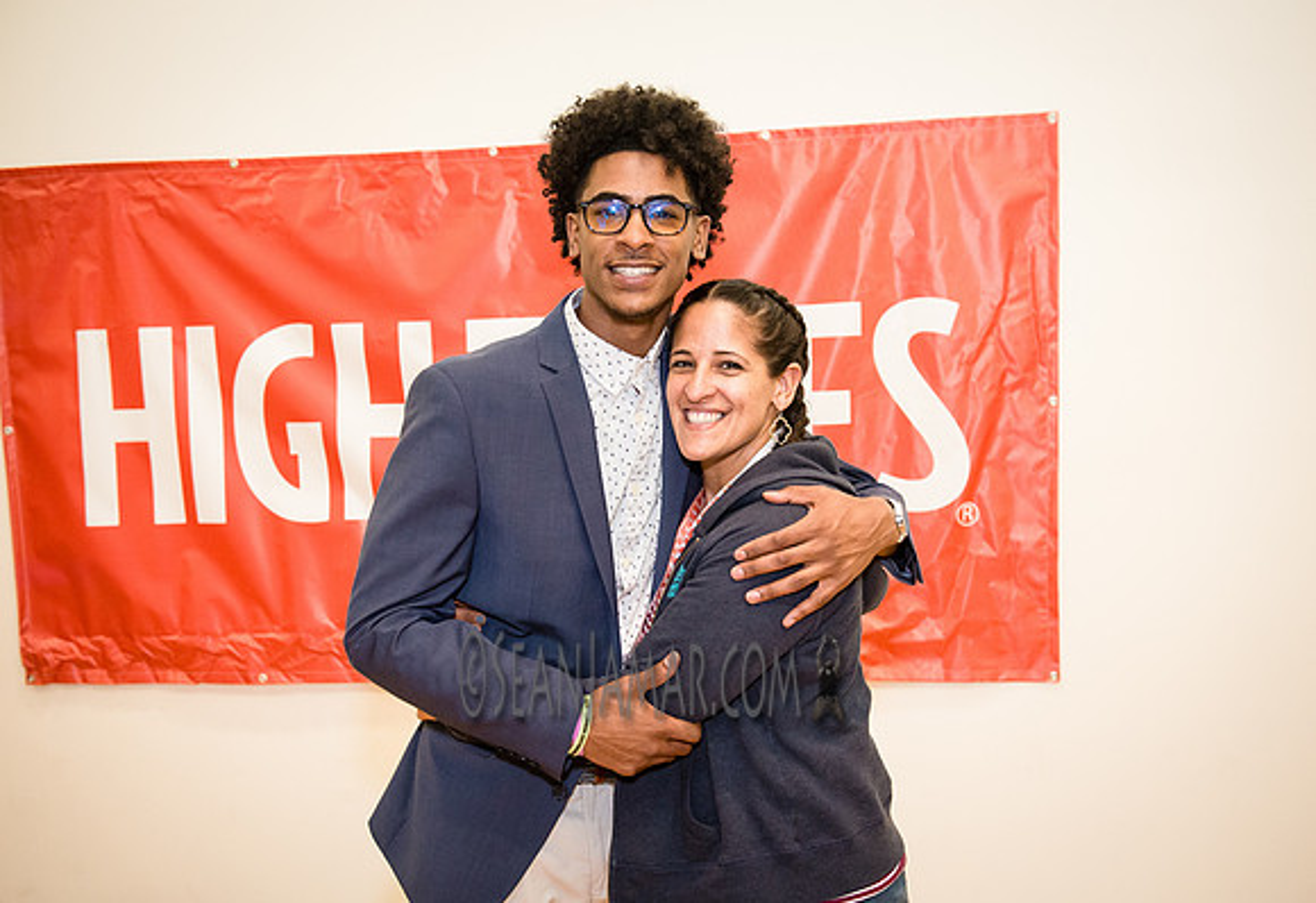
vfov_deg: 32.0
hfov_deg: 45.4
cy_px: 497
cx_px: 658
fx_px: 1573
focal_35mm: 43
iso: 4000
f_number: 3.5
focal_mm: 38
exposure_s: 1/400
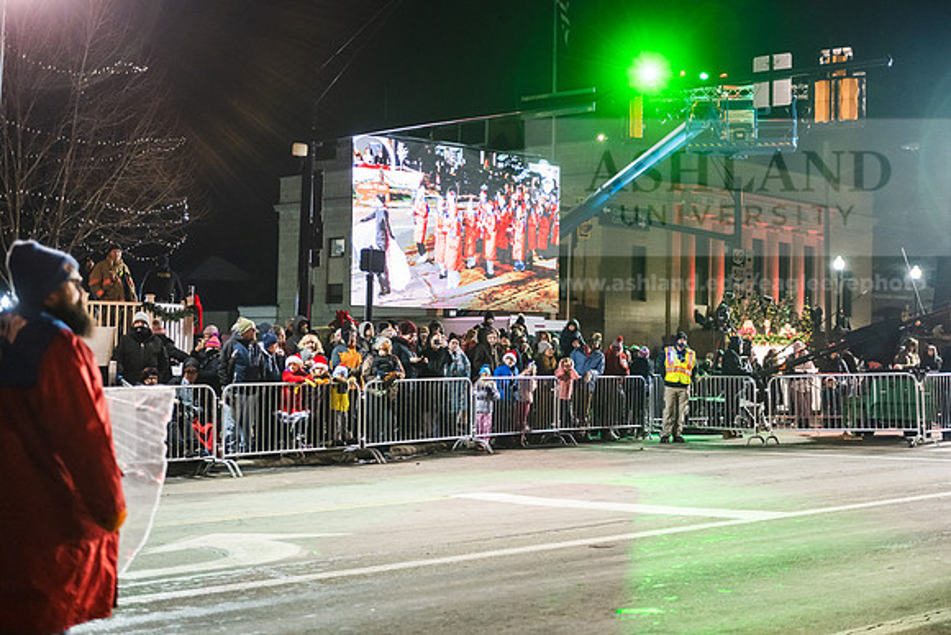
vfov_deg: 24.2
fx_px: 1480
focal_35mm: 56
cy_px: 318
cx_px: 476
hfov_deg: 35.6
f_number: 3.2
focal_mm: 56
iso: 2500
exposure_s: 1/250
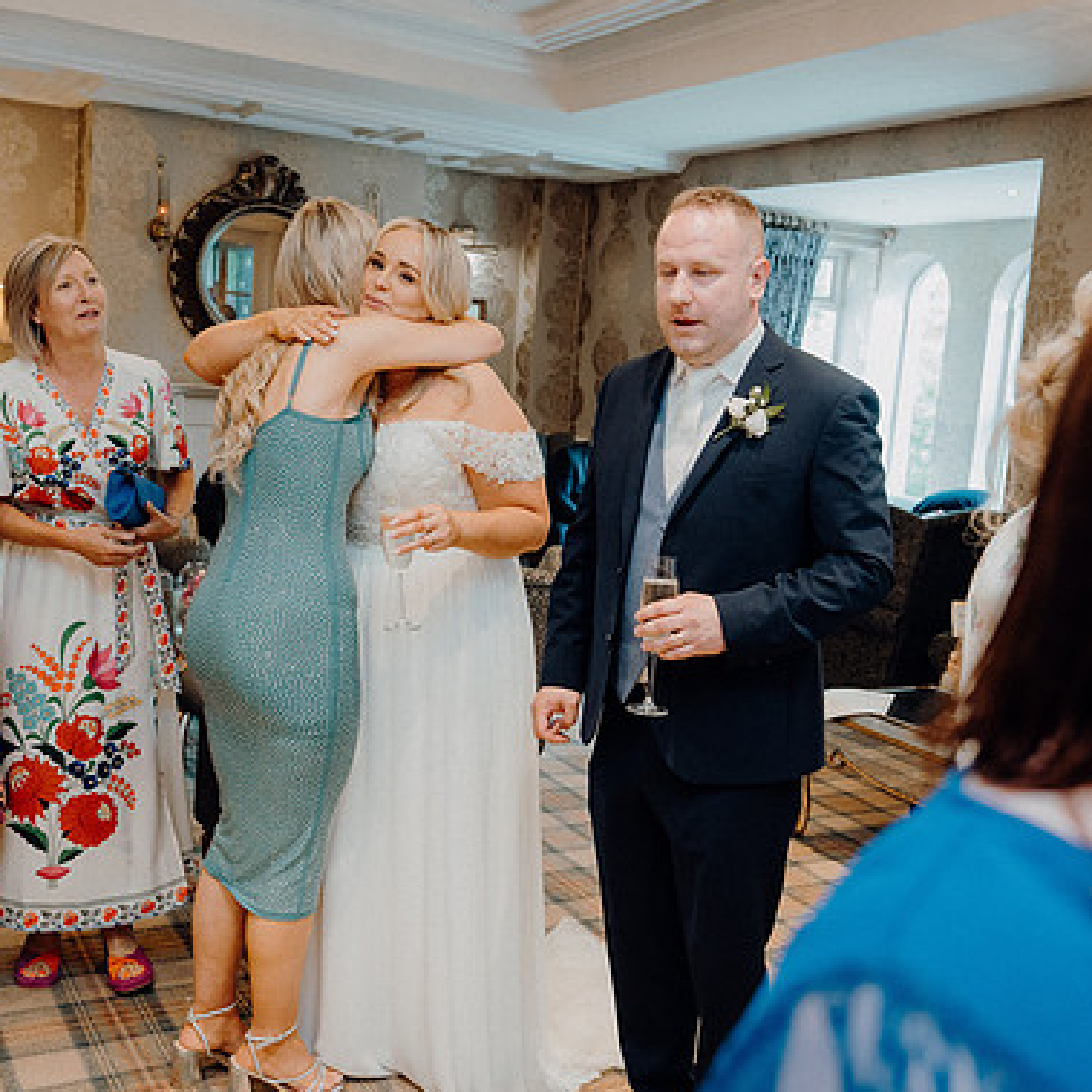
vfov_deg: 42.8
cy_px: 546
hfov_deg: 42.8
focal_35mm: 39
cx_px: 565
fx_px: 1392
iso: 2500
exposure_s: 1/160
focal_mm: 30
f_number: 3.5
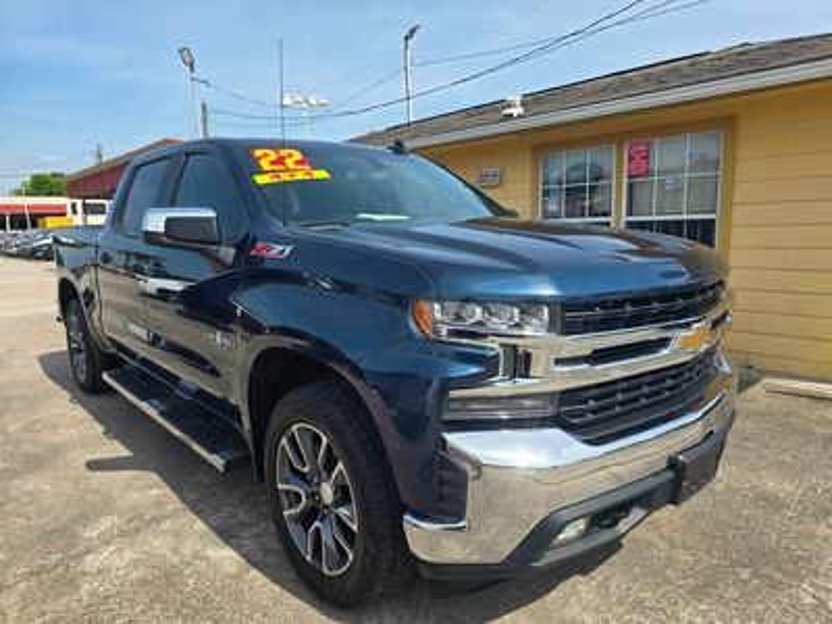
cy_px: 312
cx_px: 416
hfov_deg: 73.9
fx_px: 553
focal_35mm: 23
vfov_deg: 58.9
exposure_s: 1/664
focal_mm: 6.3
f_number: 1.7
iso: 12
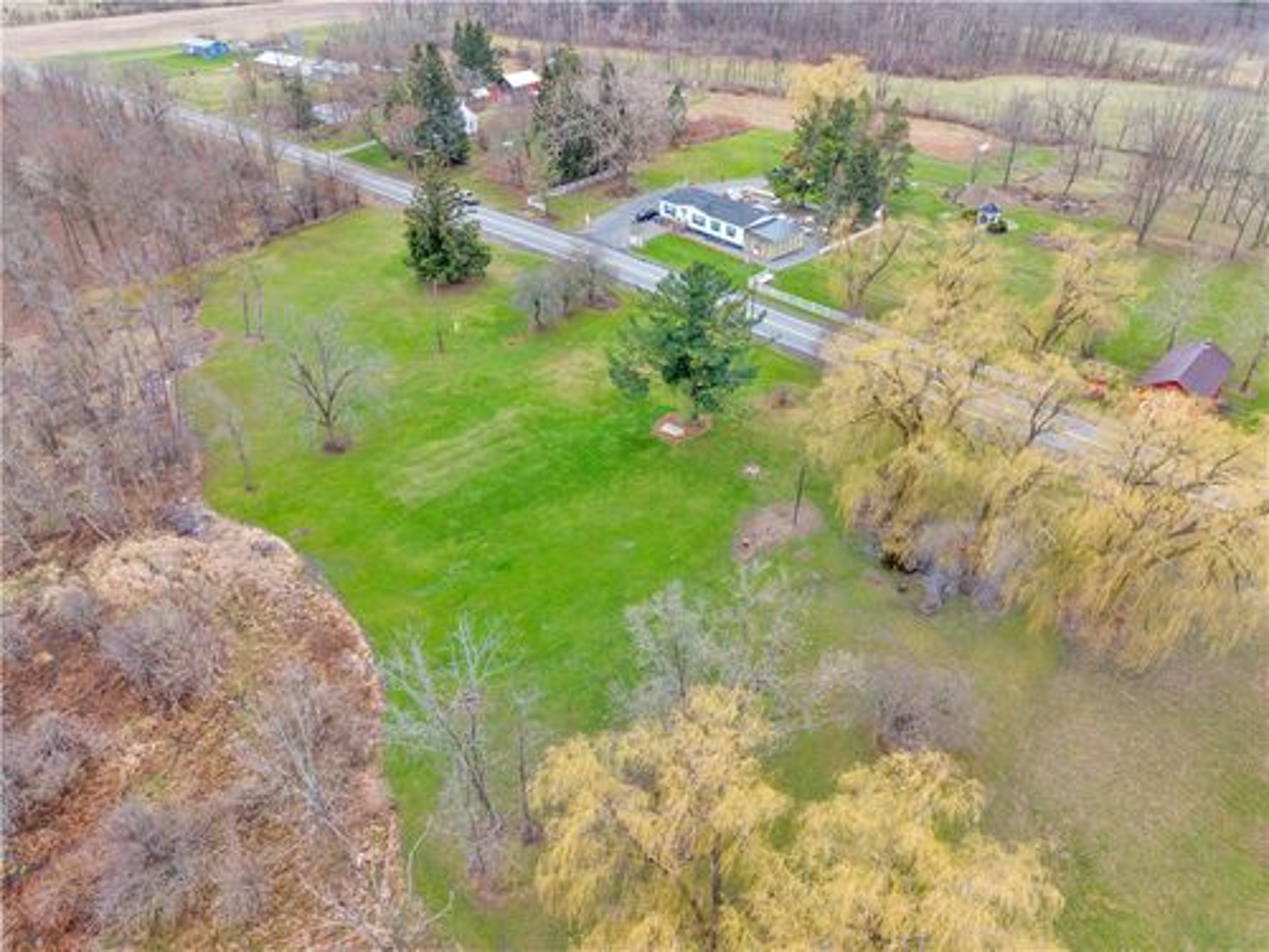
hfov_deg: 73.9
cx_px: 634
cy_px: 476
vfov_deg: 58.9
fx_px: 843
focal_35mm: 23
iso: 100
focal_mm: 8.67
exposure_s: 1/640
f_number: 1.8
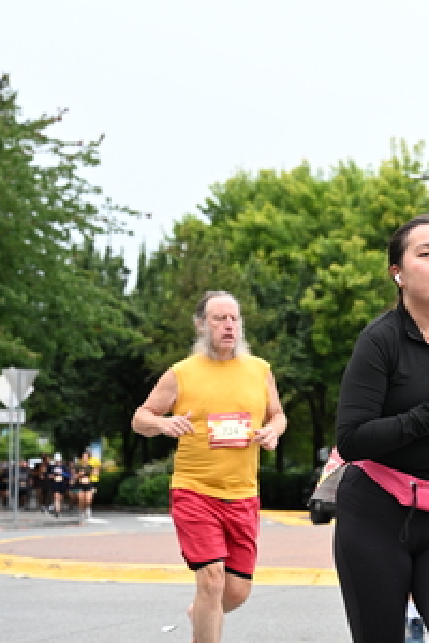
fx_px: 1769
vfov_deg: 20.6
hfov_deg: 13.7
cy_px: 399
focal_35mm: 99
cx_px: 387
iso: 1600
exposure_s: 1/800
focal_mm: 54
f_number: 4
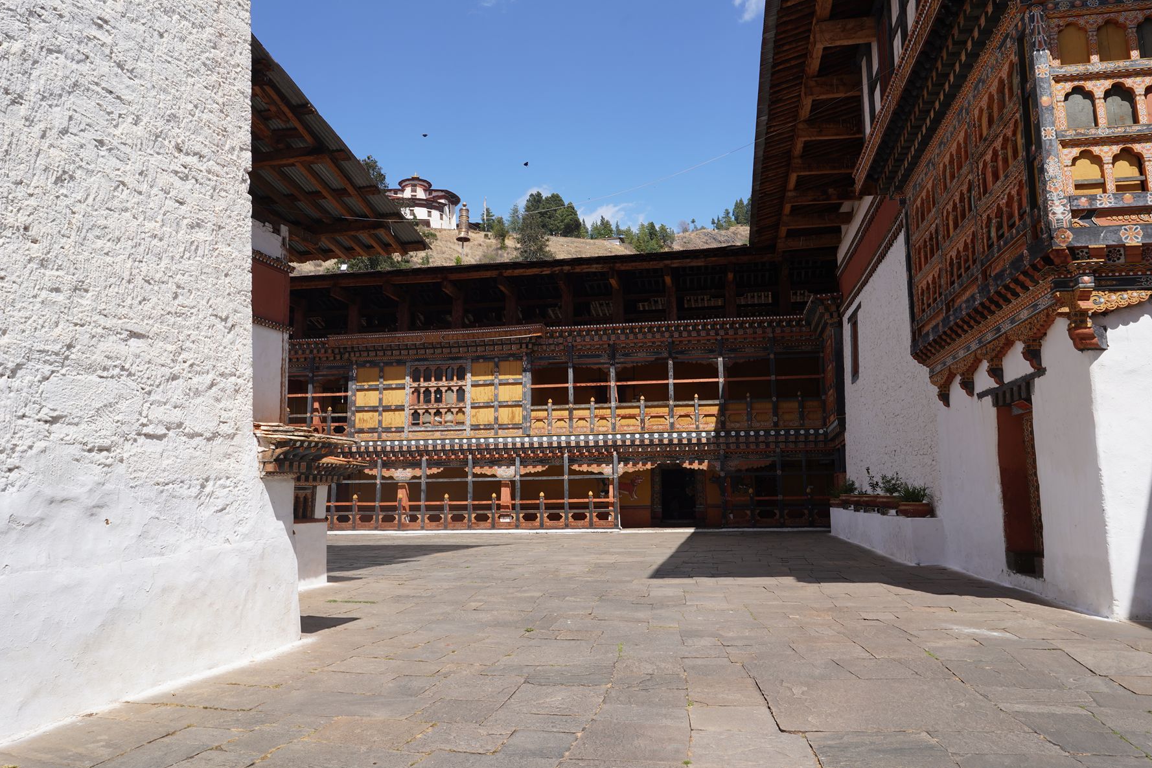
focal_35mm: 27
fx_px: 864
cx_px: 575
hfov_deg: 67.4
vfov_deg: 47.9
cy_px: 348
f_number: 14
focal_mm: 24
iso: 100
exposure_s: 1/100
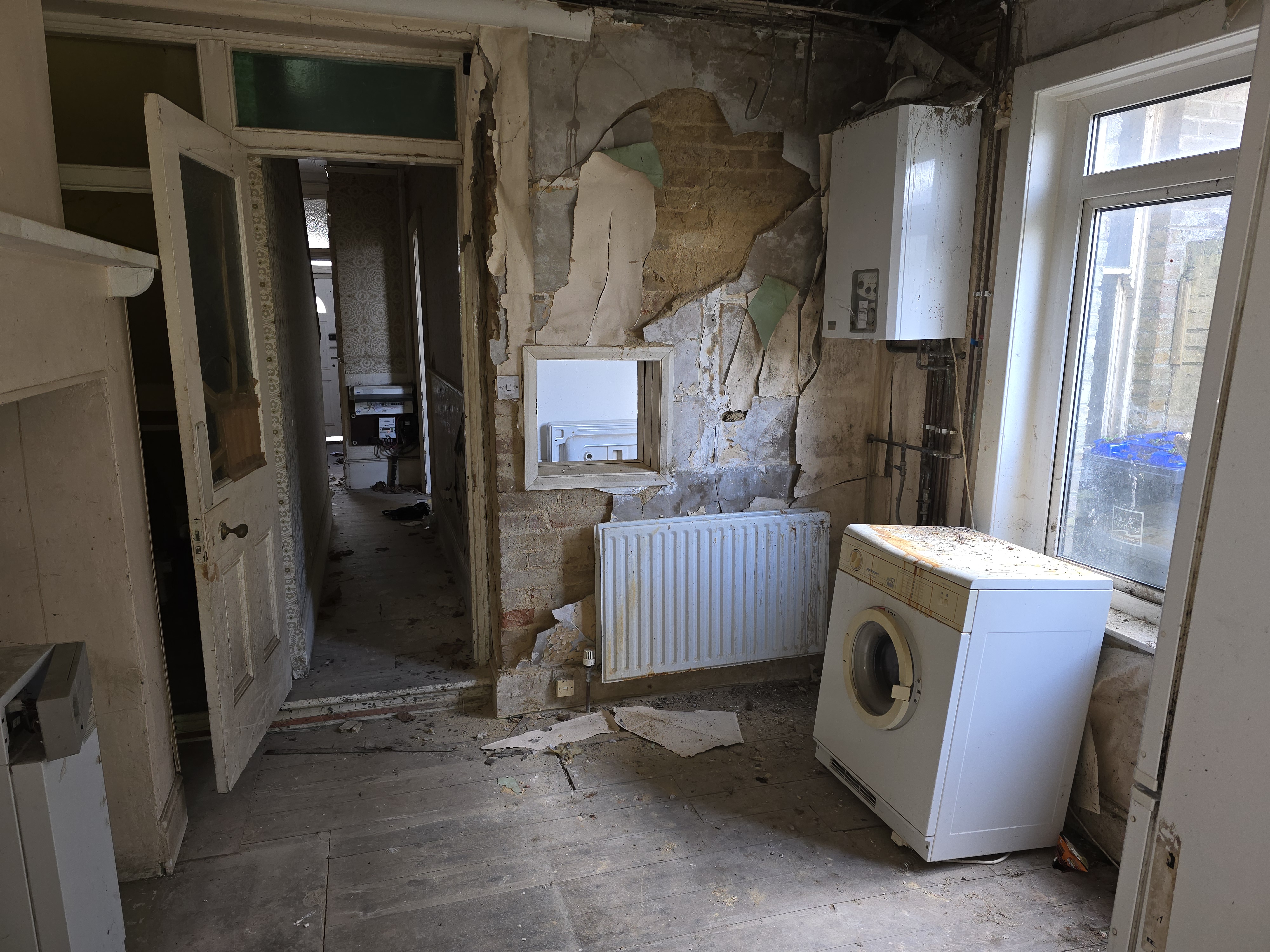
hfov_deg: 73.9
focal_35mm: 23
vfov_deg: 58.9
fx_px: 844
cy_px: 476
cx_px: 635
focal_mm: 6.3
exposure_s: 1/50
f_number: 1.7
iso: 64
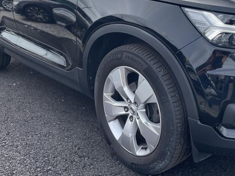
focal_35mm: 42
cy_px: 60
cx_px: 164
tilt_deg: -14.6
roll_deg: -0.1
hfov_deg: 43.9
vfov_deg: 34.0
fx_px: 285
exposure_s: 1/1825
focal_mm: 4.2
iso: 32
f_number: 1.6
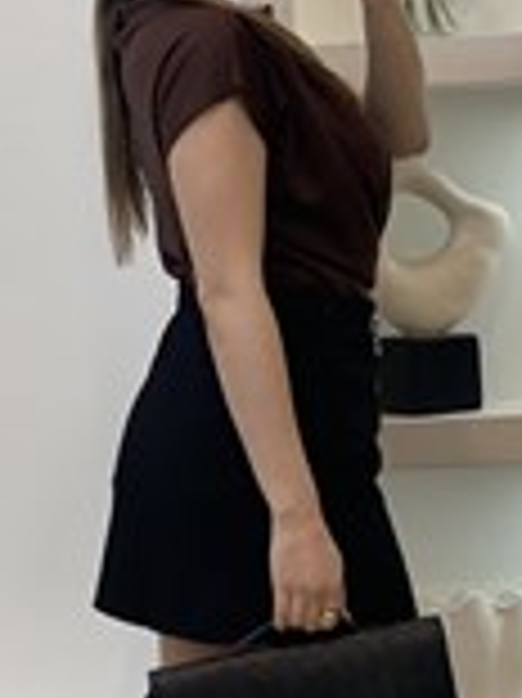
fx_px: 2799
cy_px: 457
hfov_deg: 10.7
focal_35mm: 139
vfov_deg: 14.2
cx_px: 266
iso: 64
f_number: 2
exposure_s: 1/100
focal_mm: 6
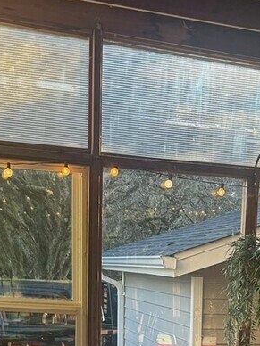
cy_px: 469
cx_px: 205
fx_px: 891
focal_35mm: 89
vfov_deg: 19.9
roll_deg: -2.5
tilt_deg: -15.3
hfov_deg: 16.5
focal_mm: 6.76
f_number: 1.78
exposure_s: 1/153
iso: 80
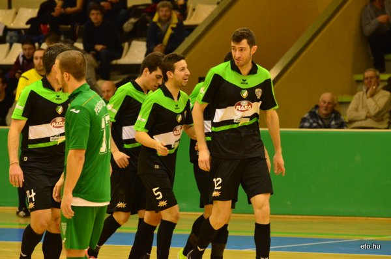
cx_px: 196
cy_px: 130
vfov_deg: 5.4
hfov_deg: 8.1
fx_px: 2765
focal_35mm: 255
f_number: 5
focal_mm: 170
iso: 4000
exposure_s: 1/400
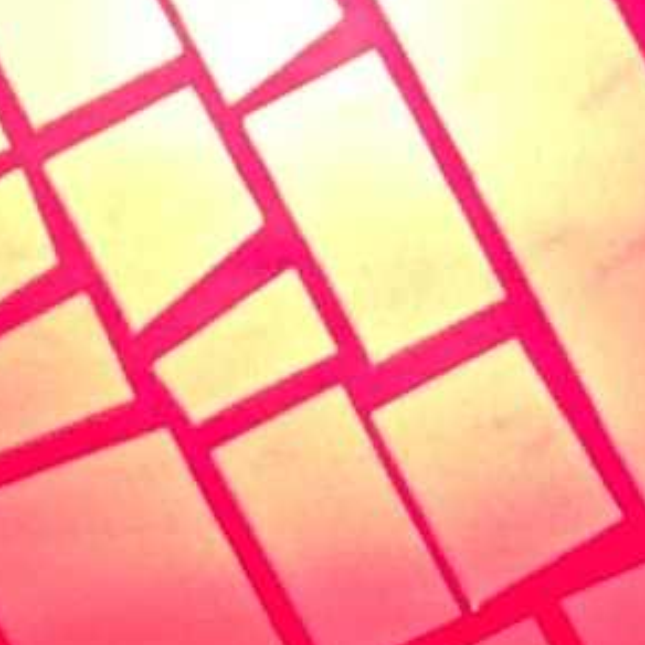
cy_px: 128
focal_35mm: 251
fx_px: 5291
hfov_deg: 6.9
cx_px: 709
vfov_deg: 7.0
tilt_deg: -21.9
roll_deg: +2.2
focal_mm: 3.3
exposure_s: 1/40
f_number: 2.4
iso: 40
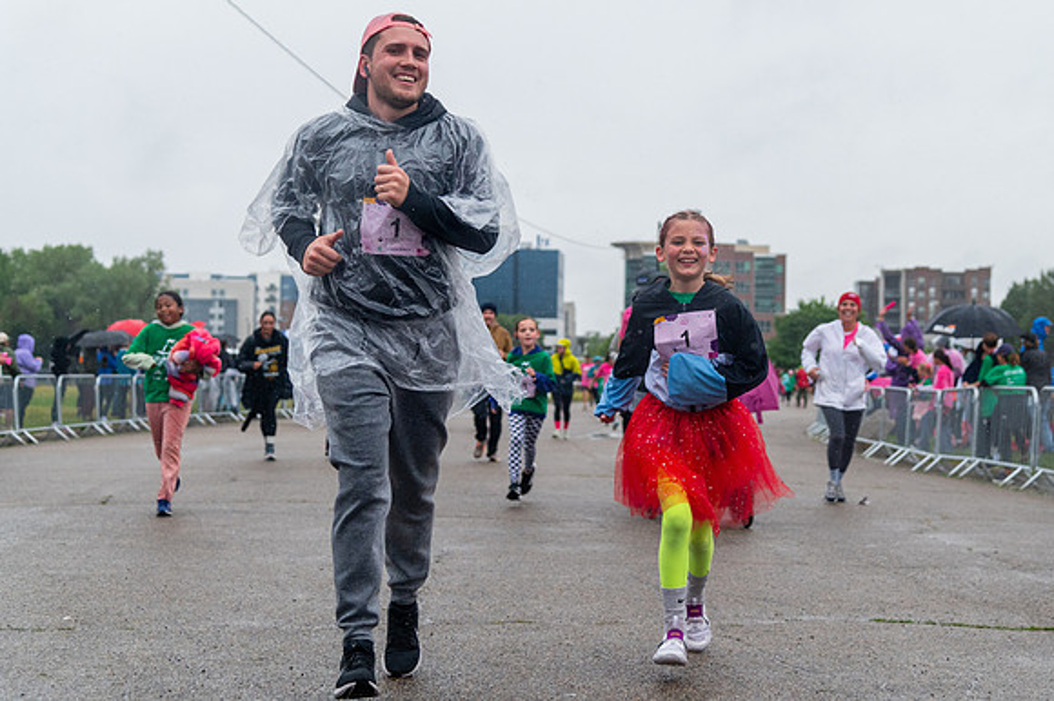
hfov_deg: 33.0
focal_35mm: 61
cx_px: 638
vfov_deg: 22.3
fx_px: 1773
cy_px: 276
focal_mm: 50
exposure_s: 1/3200
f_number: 4
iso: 1600
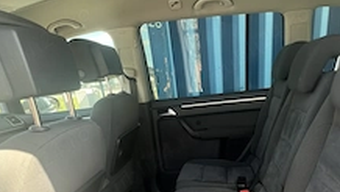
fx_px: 235
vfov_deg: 39.4
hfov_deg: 71.1
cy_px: 190
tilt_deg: -24.0
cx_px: 204
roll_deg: +4.6
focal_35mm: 26
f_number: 1.8
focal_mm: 1.57
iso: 100
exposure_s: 1/99
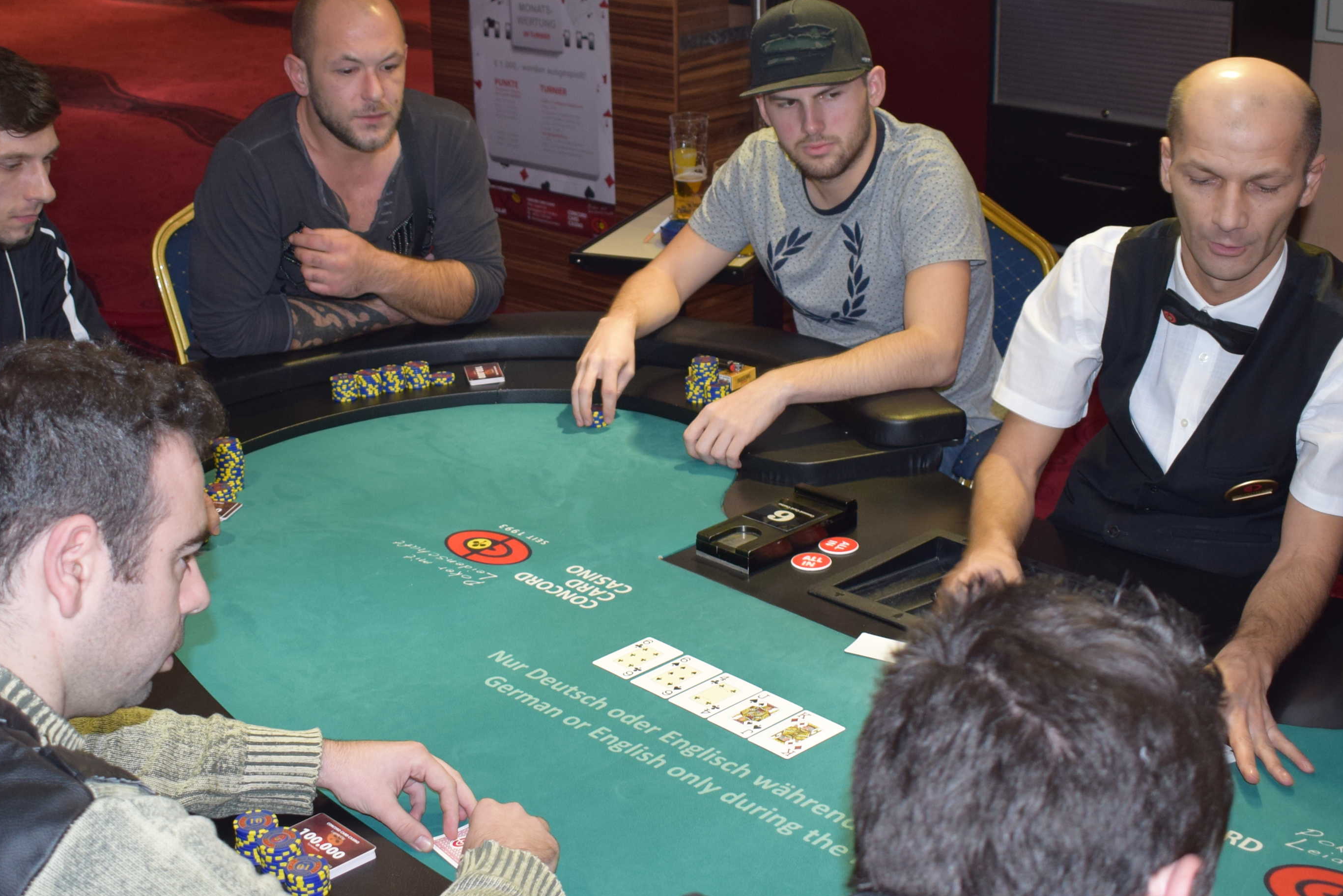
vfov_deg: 25.9
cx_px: 574
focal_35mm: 52
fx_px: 1934
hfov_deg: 38.2
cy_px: 271
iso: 640
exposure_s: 1/30
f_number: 3.8
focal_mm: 21
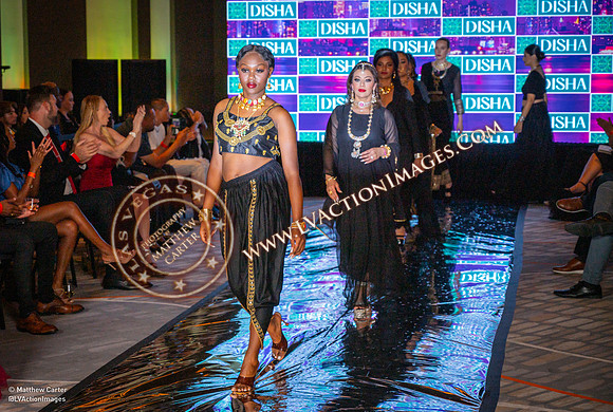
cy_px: 200
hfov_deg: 25.5
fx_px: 1351
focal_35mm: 79
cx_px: 280
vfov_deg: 17.3
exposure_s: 1/250
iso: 400
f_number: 4
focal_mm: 70
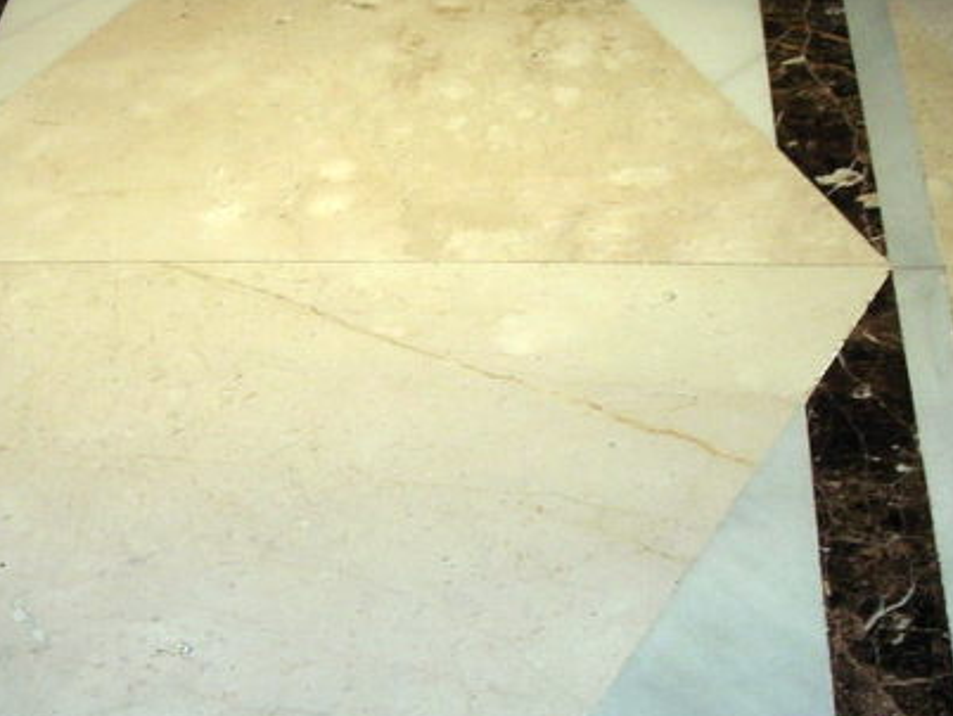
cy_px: 490
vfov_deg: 17.3
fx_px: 2342
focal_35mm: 85
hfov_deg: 23.0
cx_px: 512
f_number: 2.8
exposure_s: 1/30
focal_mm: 7.8
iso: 64
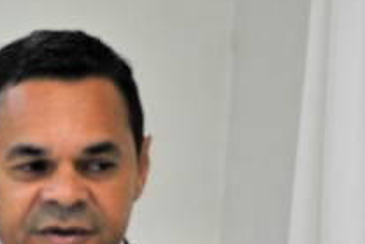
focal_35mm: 784
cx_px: -54
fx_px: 7954
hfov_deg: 2.6
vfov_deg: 1.8
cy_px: 321
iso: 200
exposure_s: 1/20
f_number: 4.5
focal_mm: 170
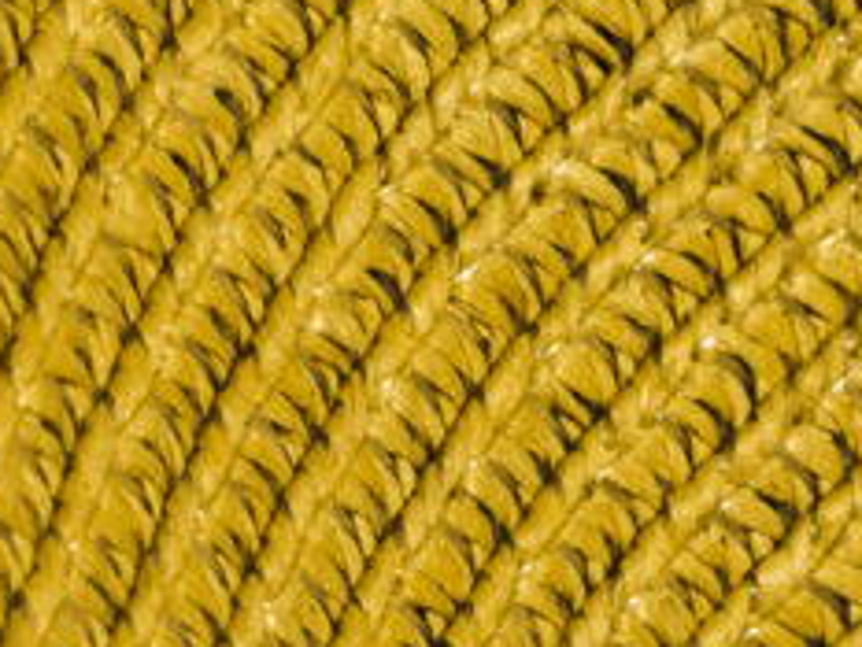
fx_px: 9841
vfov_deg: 3.8
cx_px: -174
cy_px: 510
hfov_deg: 5.0
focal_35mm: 395
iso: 100
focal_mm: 45
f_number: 8
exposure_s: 1/160
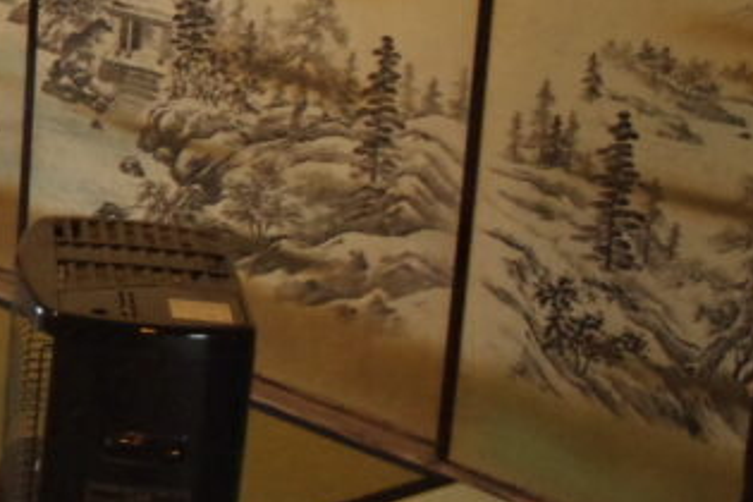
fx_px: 2154
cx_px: -593
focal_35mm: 103
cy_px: -5
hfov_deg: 16.6
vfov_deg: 13.1
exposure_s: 1/25
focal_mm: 18
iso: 3200
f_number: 9
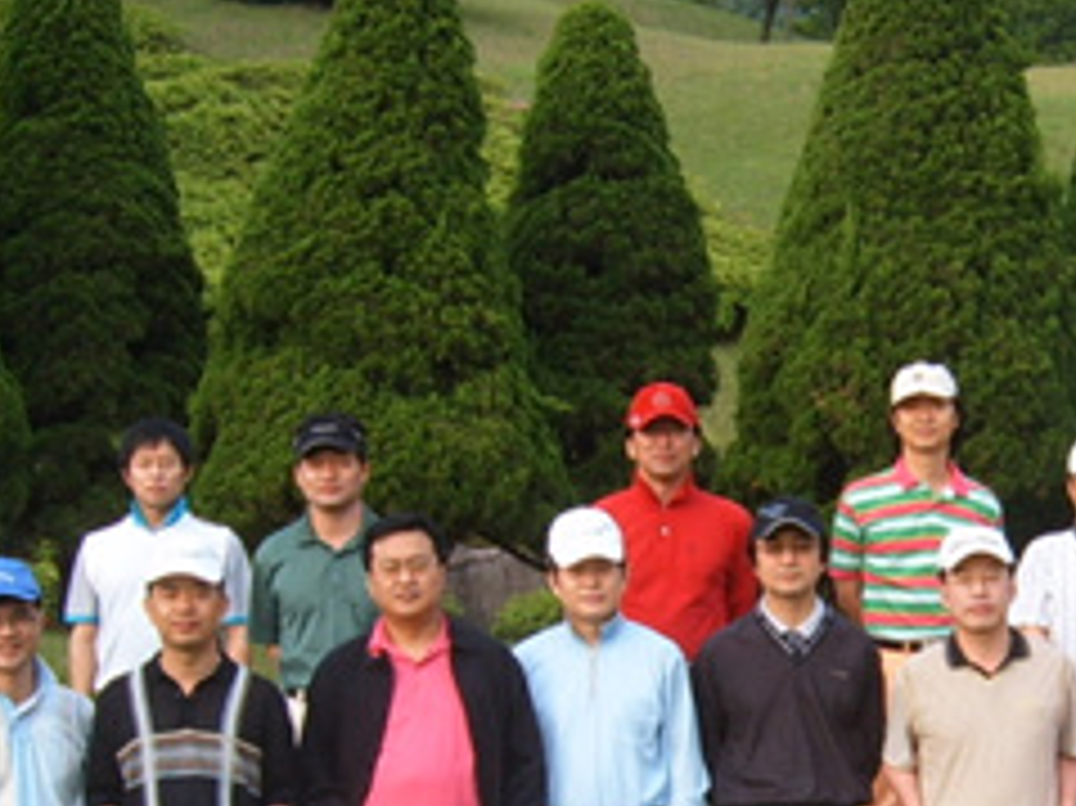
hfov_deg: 19.6
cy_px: 824
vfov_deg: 14.7
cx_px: 896
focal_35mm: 99
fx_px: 3076
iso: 63
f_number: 6
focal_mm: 6.2
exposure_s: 1/60
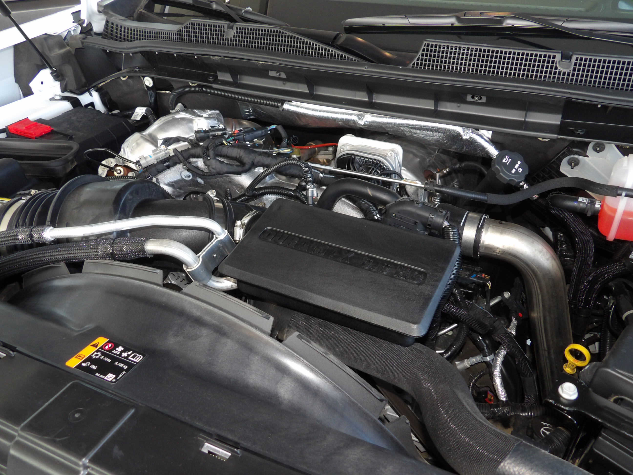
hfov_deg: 63.4
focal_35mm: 28
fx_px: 512
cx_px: 316
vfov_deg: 49.7
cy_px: 238
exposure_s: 1/33
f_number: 3.4
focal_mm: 5
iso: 200
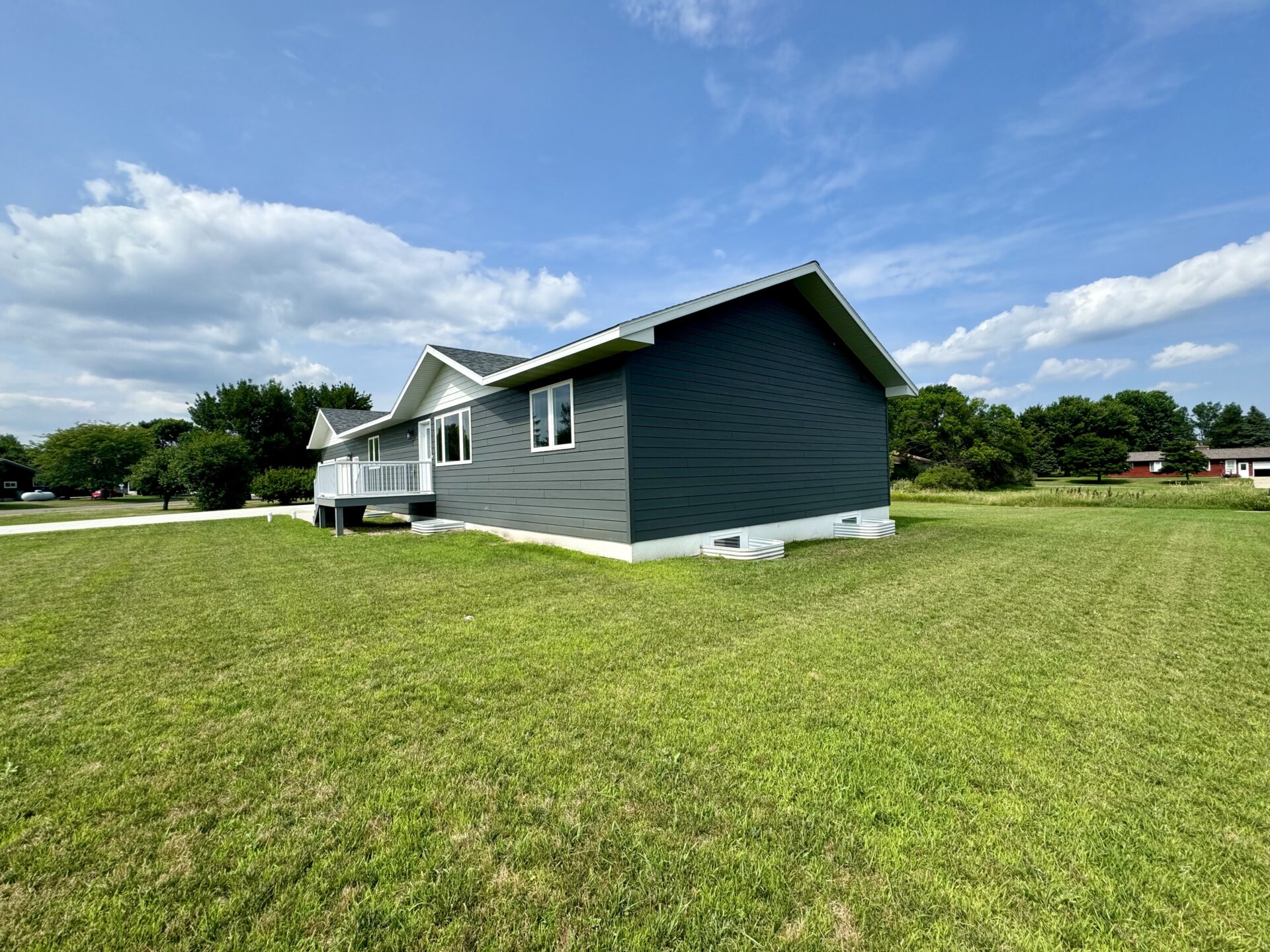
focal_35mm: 14
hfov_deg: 102.1
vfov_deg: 85.7
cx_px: 635
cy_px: 476
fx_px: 514
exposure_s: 1/1789
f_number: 2.2
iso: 50
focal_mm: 2.22
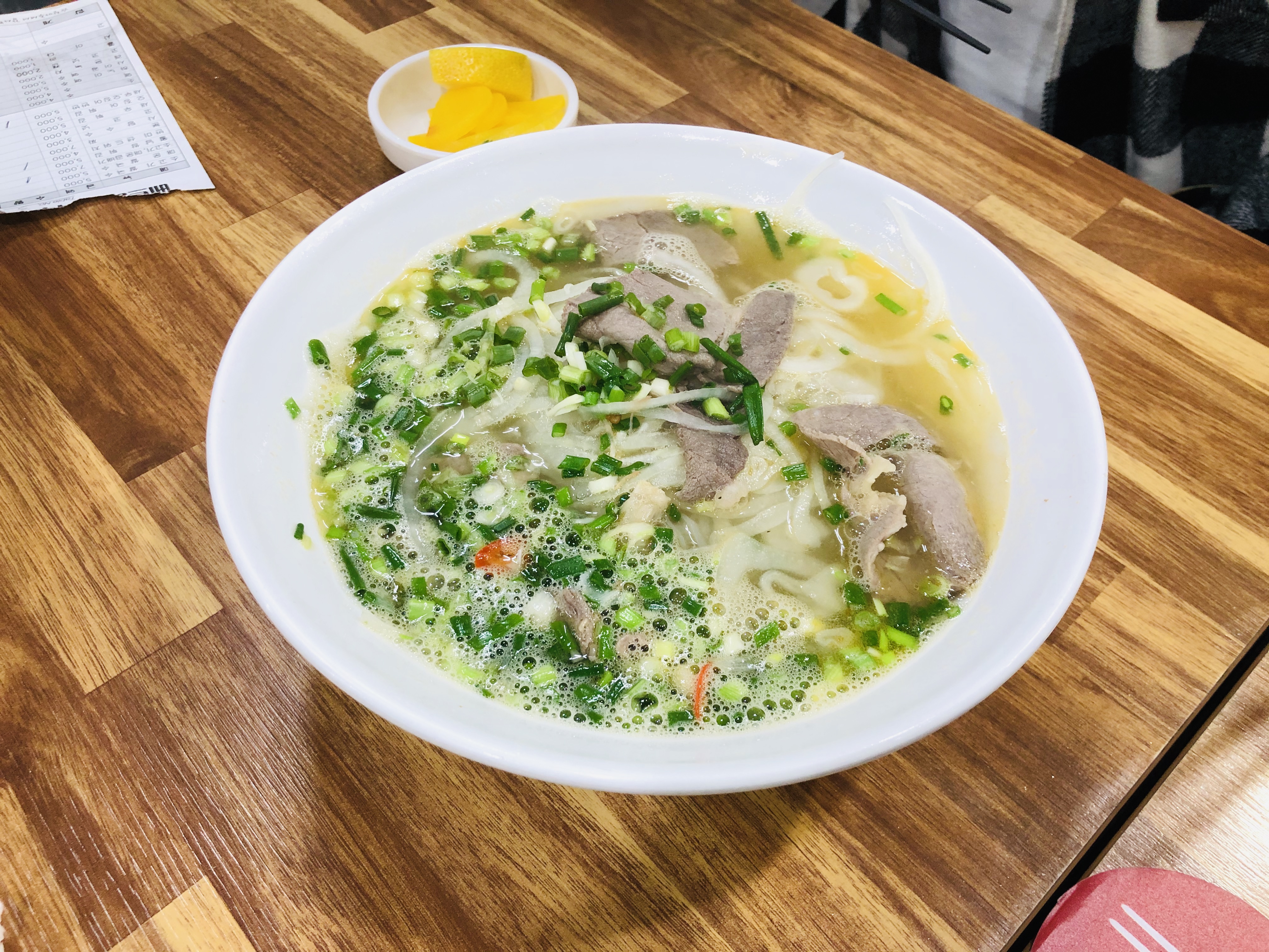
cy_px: 476
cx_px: 634
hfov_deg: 63.4
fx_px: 1026
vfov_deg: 49.7
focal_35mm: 28
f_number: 1.8
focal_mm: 4
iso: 40
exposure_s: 1/30
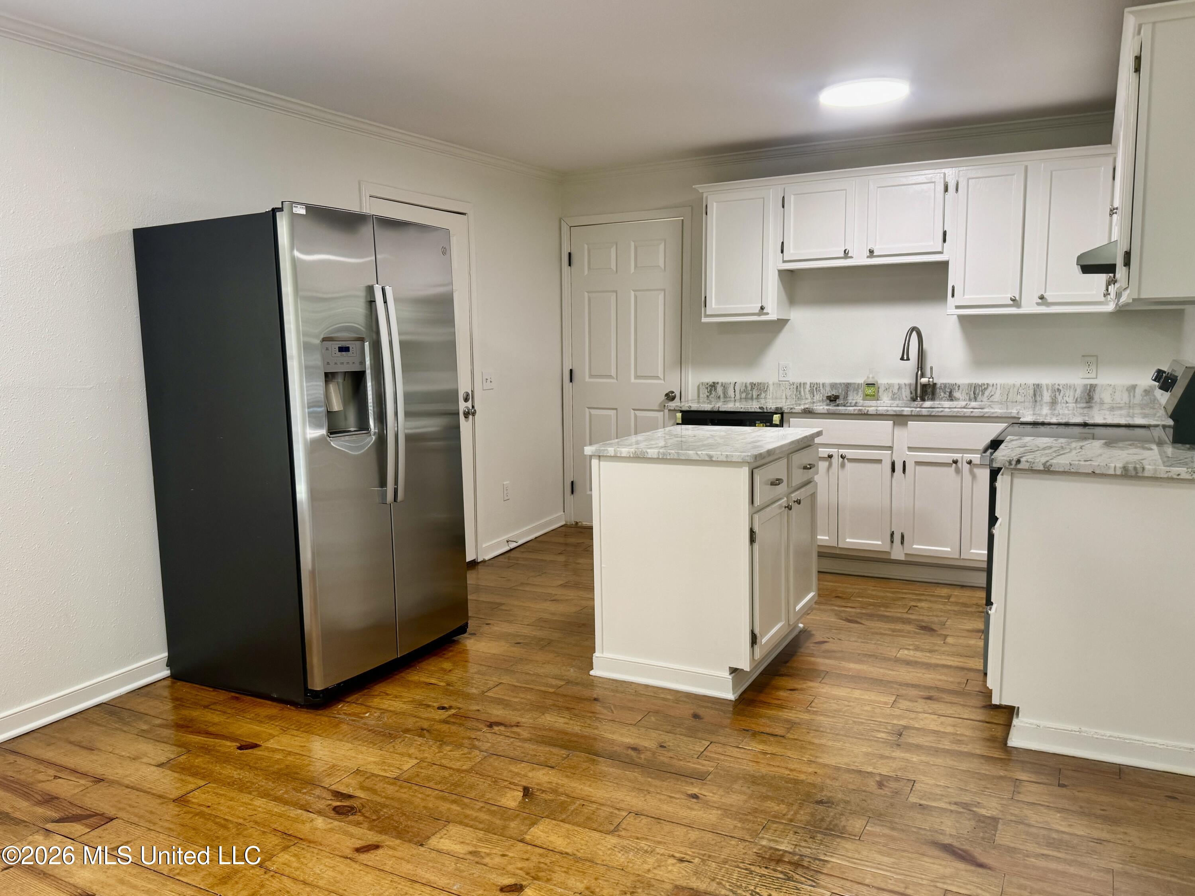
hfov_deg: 71.6
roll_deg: +2.1
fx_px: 828
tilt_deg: -7.6
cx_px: 598
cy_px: 448
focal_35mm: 24
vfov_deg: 56.8
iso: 160
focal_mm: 6.76
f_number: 1.78
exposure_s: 1/121
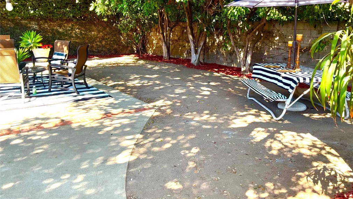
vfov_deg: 37.7
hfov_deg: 62.6
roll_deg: -0.6
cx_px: 179
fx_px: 290
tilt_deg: -10.9
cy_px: 82
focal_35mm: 31
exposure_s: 1/243
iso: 64
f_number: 1.8
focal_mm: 3
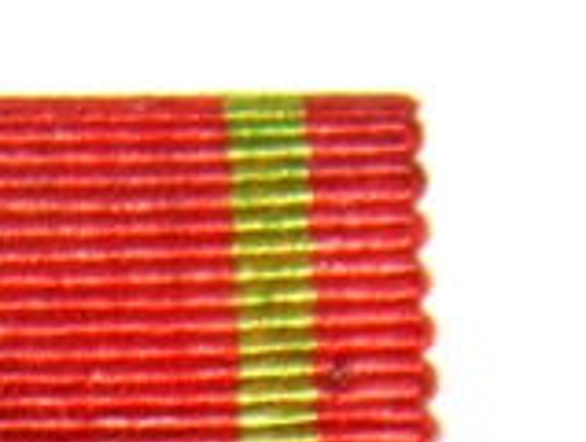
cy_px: 1285
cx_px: -258
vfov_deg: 2.2
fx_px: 11283
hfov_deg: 3.0
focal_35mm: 665
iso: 100
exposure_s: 1/60
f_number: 4.5
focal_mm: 19
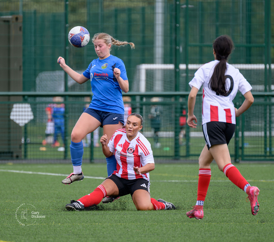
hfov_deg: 2.8
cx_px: 134
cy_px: 129
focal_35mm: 675
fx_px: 5699
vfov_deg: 2.4
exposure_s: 1/1600
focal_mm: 400
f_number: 5.6
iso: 1000
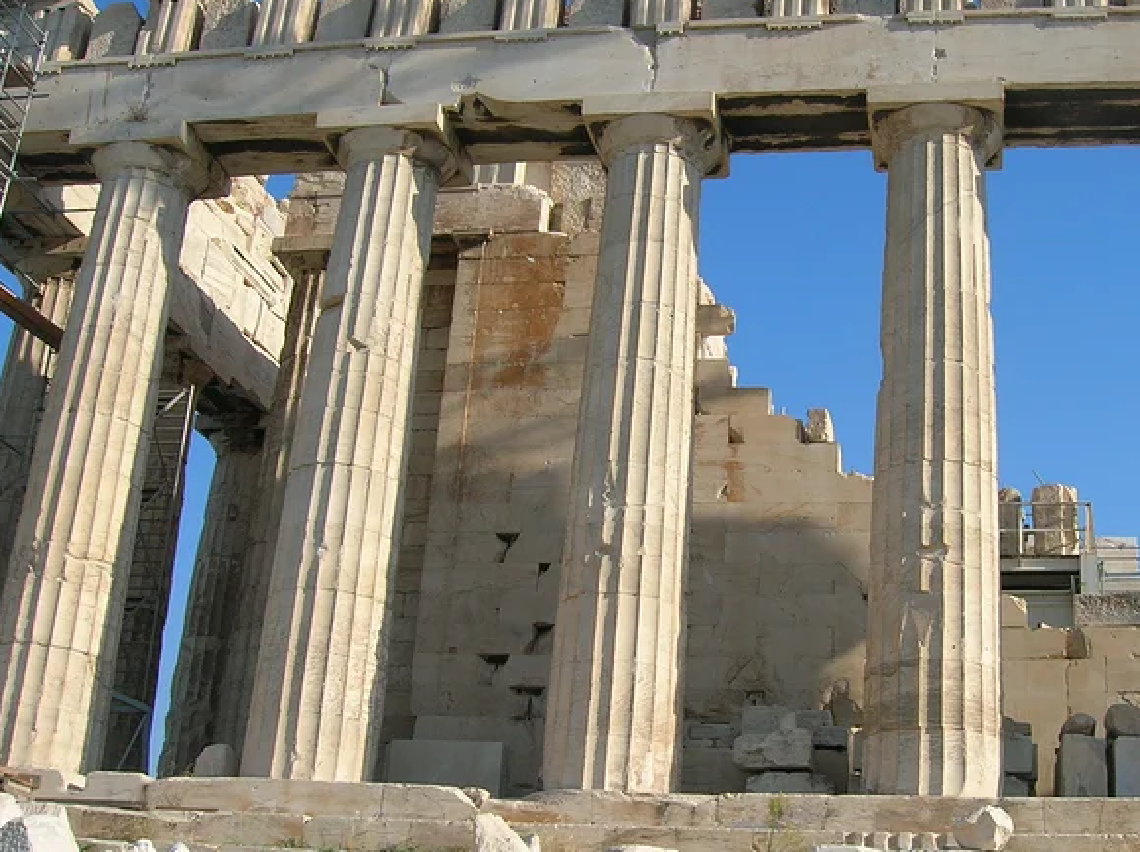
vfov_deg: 30.8
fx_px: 1546
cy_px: 465
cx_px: 764
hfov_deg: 40.0
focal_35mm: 47
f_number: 4.9
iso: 50
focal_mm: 5.7
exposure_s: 1/458
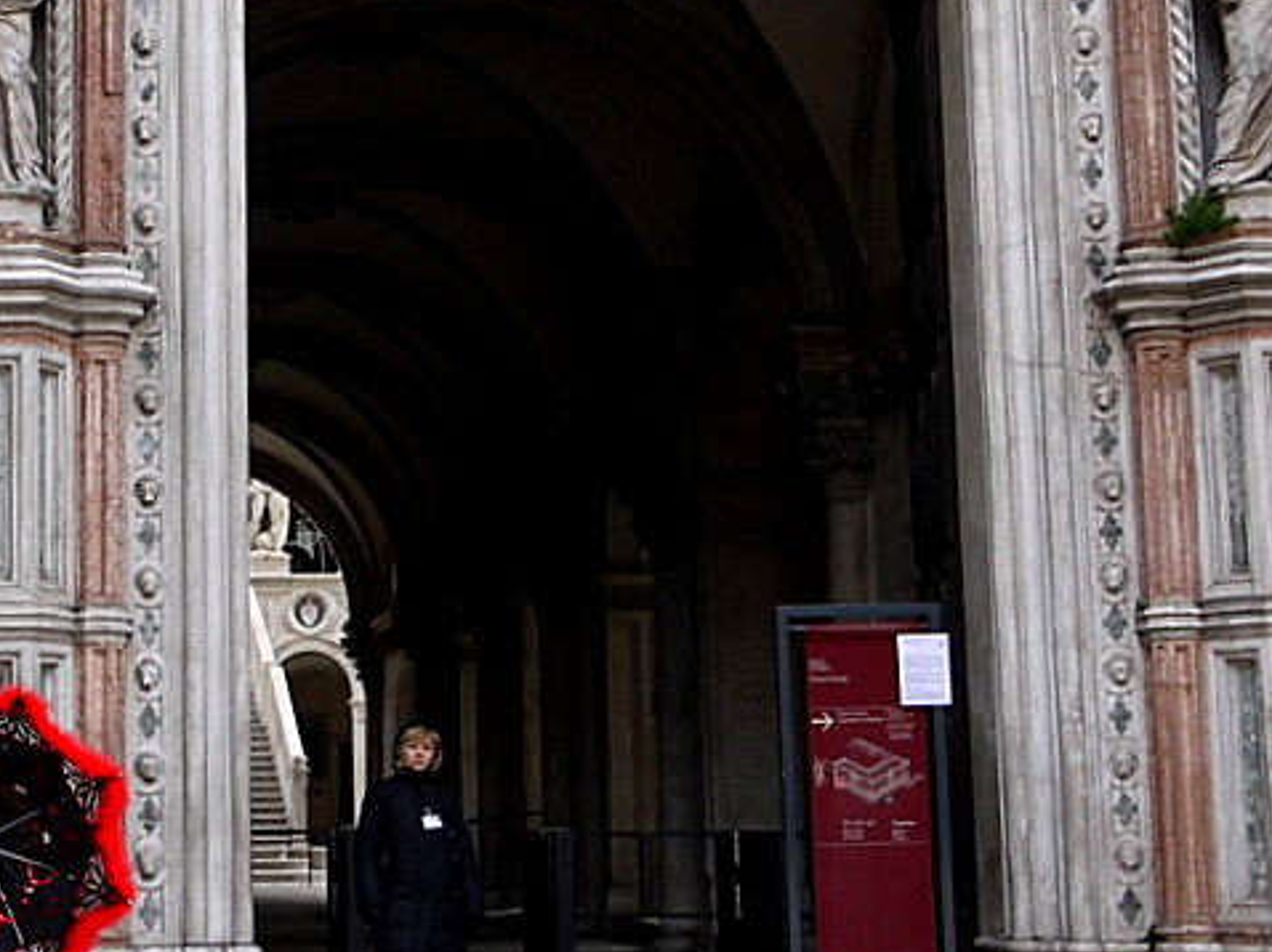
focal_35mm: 75
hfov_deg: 25.1
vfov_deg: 19.6
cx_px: 80
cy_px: 394
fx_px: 2755
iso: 100
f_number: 4
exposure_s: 1/100
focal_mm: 14
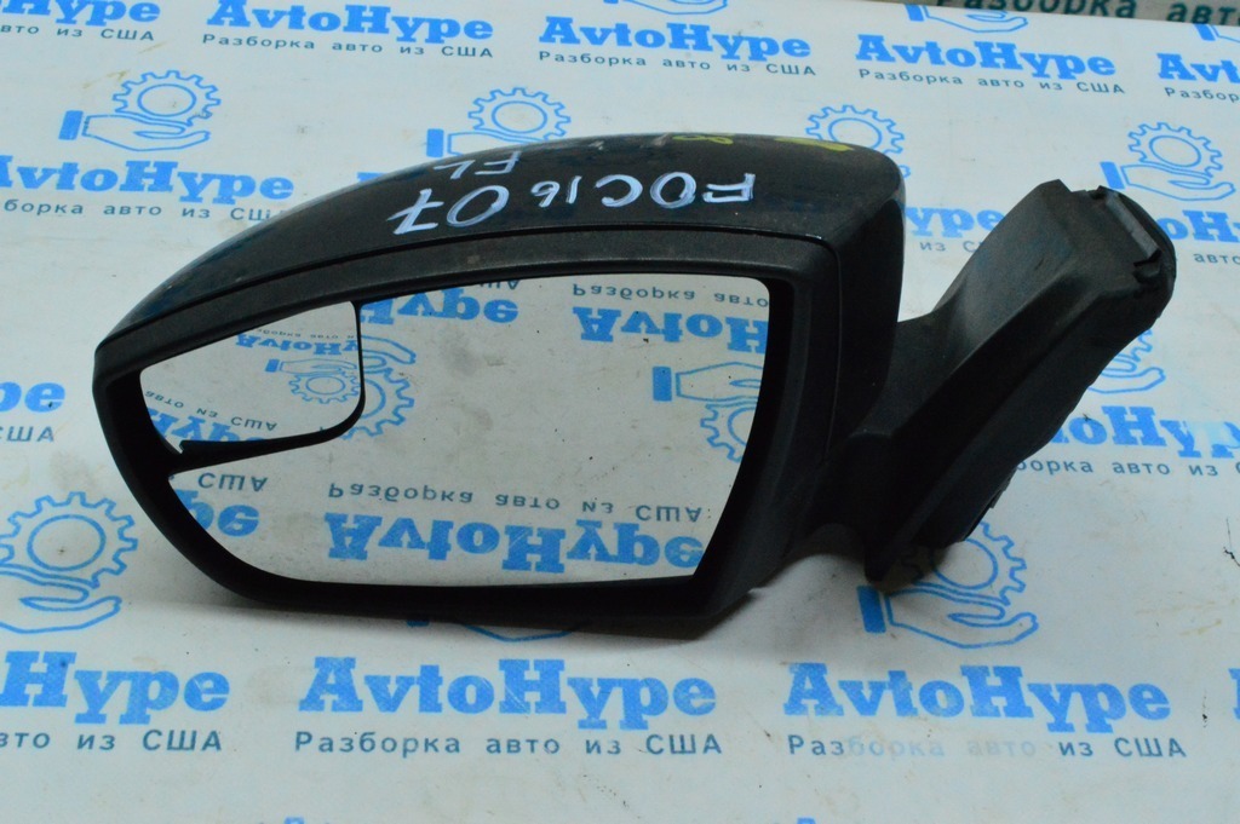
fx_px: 1755
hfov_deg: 38.9
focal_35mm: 51
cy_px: 412
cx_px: 620
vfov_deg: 26.4
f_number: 29
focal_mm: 34
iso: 6400
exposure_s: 1/40
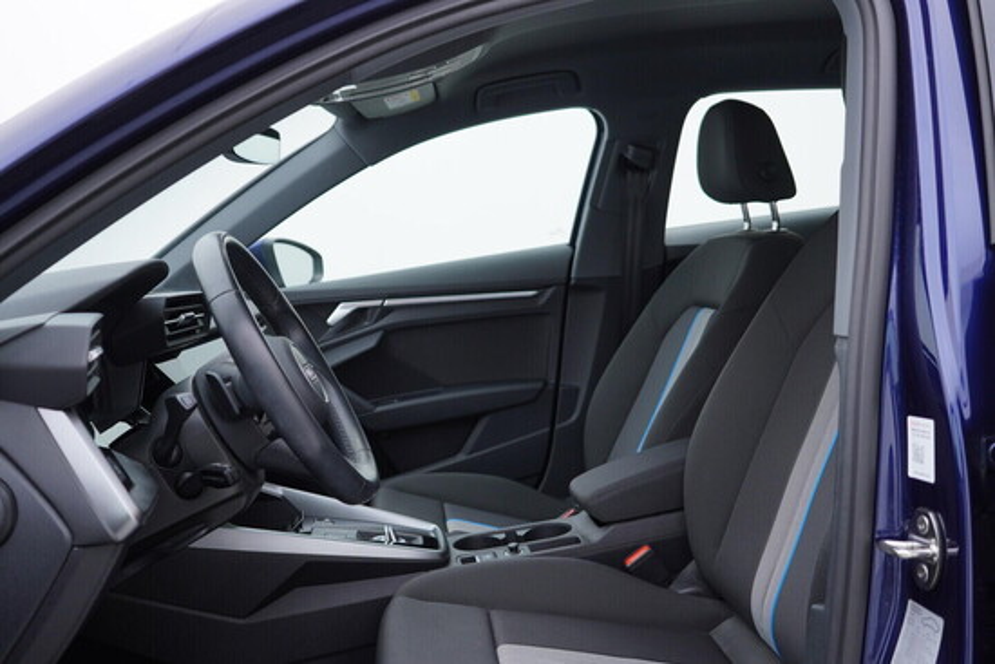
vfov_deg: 36.9
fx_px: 995
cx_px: 498
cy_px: 332
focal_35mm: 36
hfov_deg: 53.1
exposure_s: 1/50
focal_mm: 24
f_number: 3.2
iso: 125
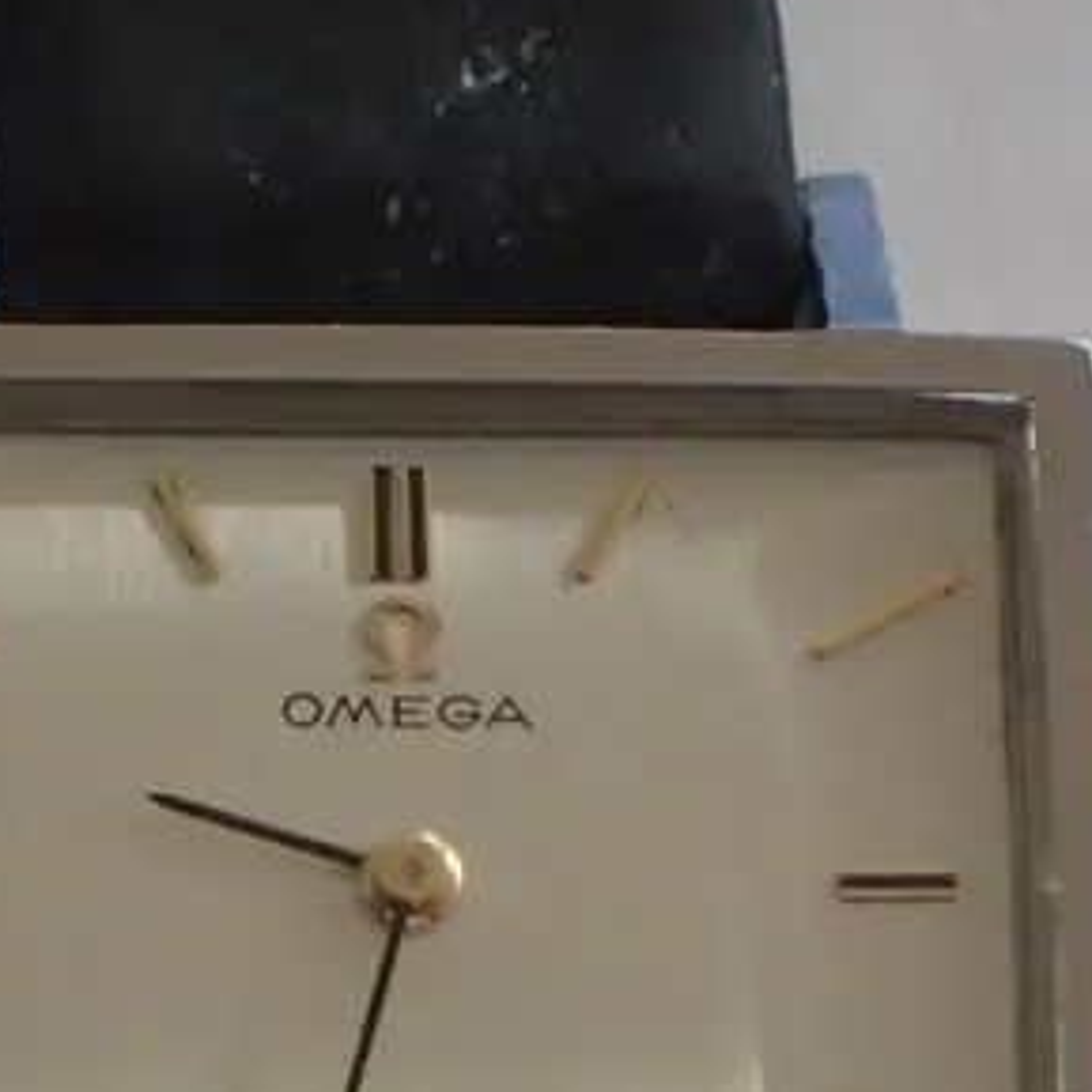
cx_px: 401
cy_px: 797
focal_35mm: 245
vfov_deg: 7.1
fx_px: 8744
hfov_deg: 7.1
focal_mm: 18
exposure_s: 1/40
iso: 1600
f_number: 4.9
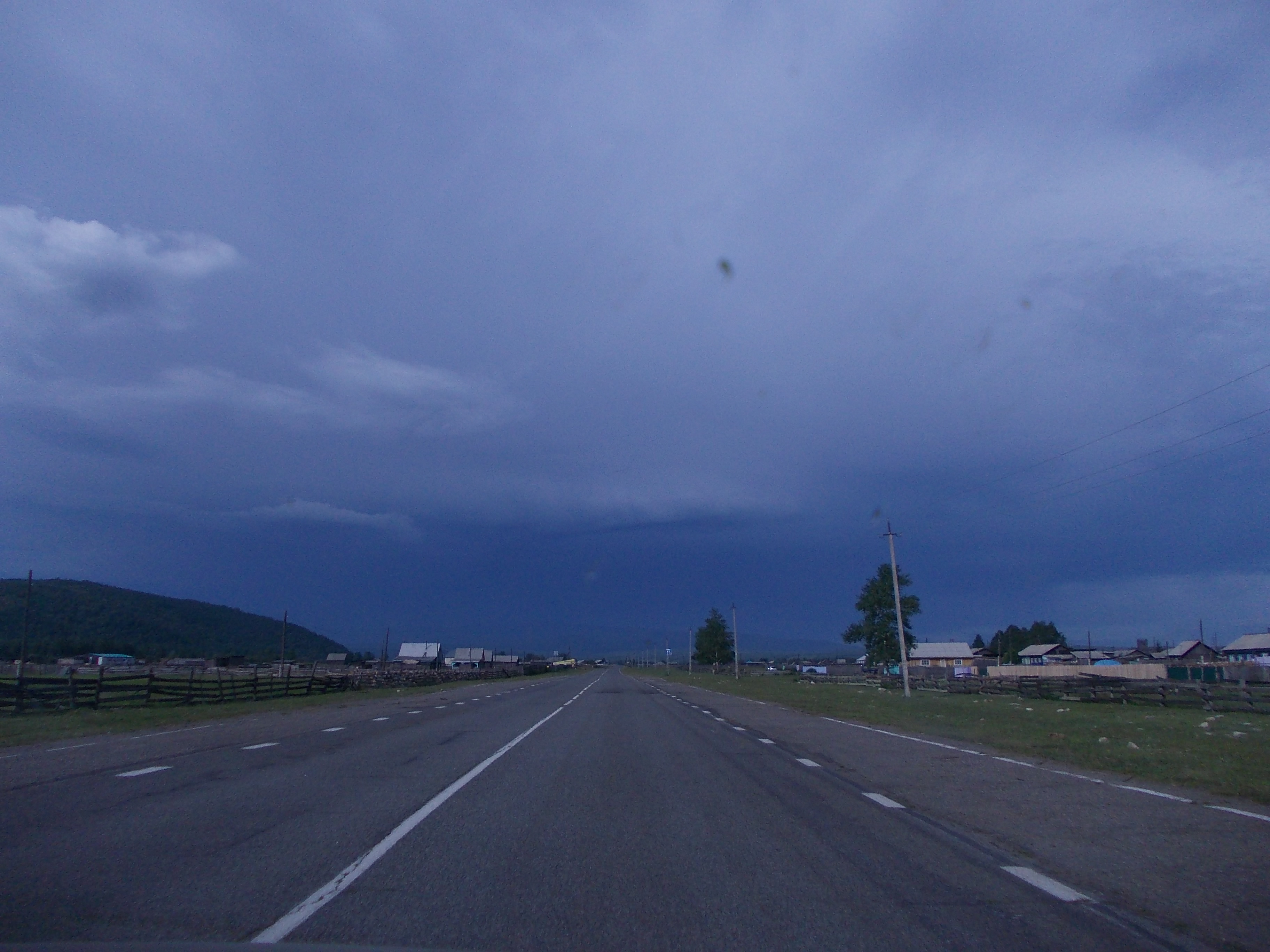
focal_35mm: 28
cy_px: 476
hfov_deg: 63.4
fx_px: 1027
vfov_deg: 49.7
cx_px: 635
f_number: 5.4
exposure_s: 1/1000
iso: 80
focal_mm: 4
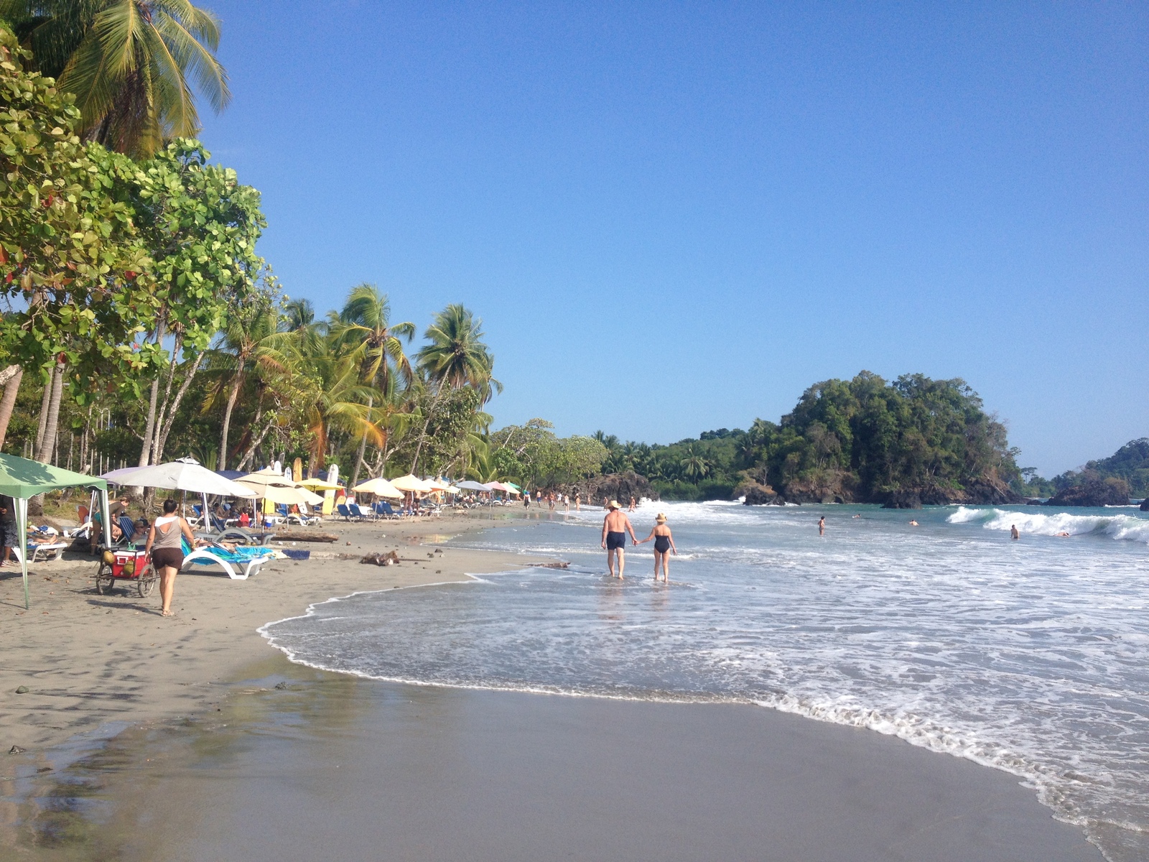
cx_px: 574
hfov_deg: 52.6
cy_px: 431
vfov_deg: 40.7
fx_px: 1162
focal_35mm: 35
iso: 50
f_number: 2.4
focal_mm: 4.28
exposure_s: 1/2045
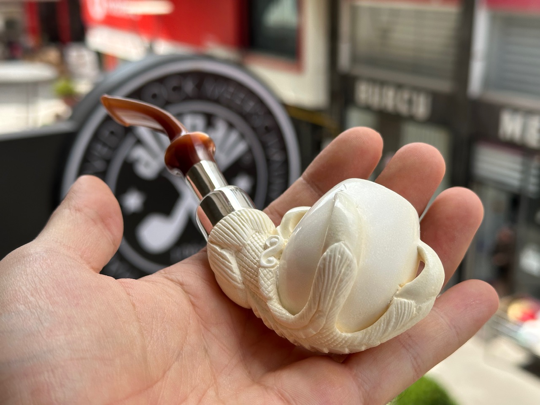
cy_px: 202
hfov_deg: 39.7
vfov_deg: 30.3
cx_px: 270
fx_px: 749
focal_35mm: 48
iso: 64
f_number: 1.78
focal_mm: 6.86
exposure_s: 1/1095
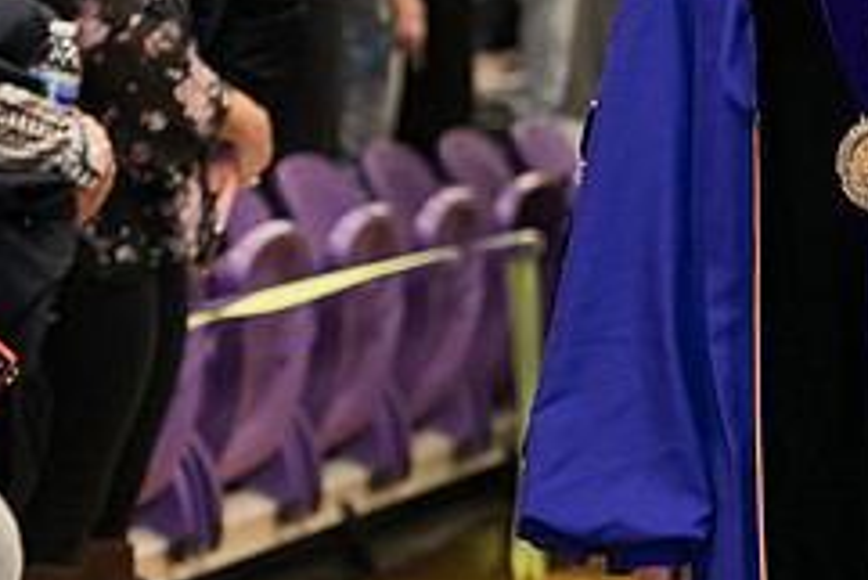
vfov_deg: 5.1
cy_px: -38
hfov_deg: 7.6
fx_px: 6490
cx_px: 897
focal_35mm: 269
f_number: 4
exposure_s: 1/200
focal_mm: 112
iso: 2000
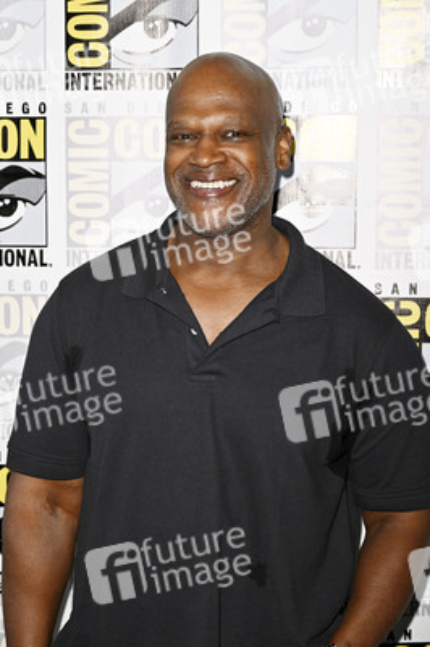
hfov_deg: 15.9
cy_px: 324
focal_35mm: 86
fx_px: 1543
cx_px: 215
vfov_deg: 23.7
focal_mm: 86
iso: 1250
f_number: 5
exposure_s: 1/250
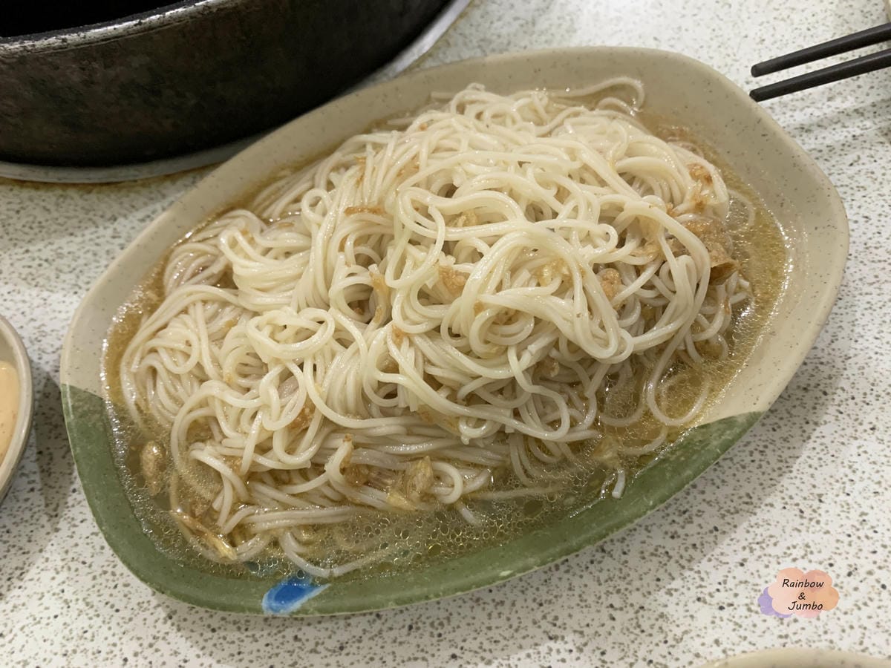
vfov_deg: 53.1
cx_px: 446
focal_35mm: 26
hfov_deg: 67.3
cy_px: 334
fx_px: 669
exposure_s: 1/60
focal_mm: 4.25
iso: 320
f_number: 1.8
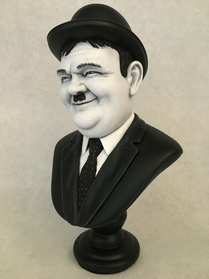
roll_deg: -0.3
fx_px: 233
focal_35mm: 29
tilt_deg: -10.6
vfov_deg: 61.7
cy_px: 140
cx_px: 104
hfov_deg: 48.2
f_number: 2.2
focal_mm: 4.15
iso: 200
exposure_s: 1/17
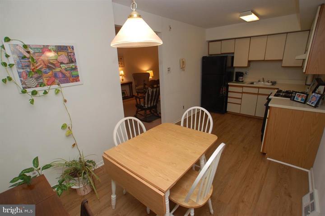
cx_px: 162
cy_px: 108
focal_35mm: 16
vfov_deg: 71.9
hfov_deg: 95.1
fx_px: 149
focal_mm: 11
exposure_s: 1/60
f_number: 4.5
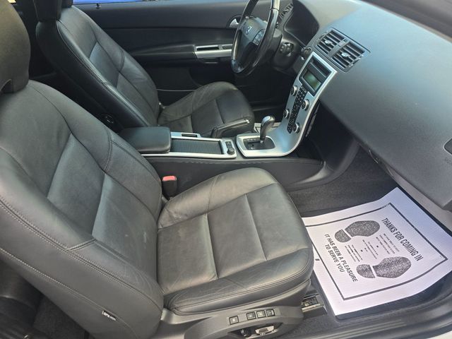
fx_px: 300
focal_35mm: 23
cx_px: 226
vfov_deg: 58.9
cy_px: 170
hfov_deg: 73.9
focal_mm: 6.3
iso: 80
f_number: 1.7
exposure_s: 1/180
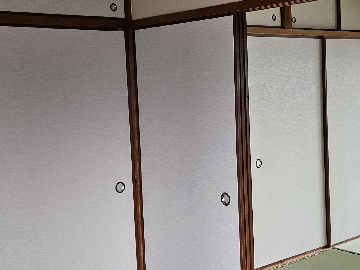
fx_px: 593
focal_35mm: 57
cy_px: 142
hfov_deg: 33.7
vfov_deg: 25.7
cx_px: 210
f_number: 1.8
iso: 125
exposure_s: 1/180
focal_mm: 5.4
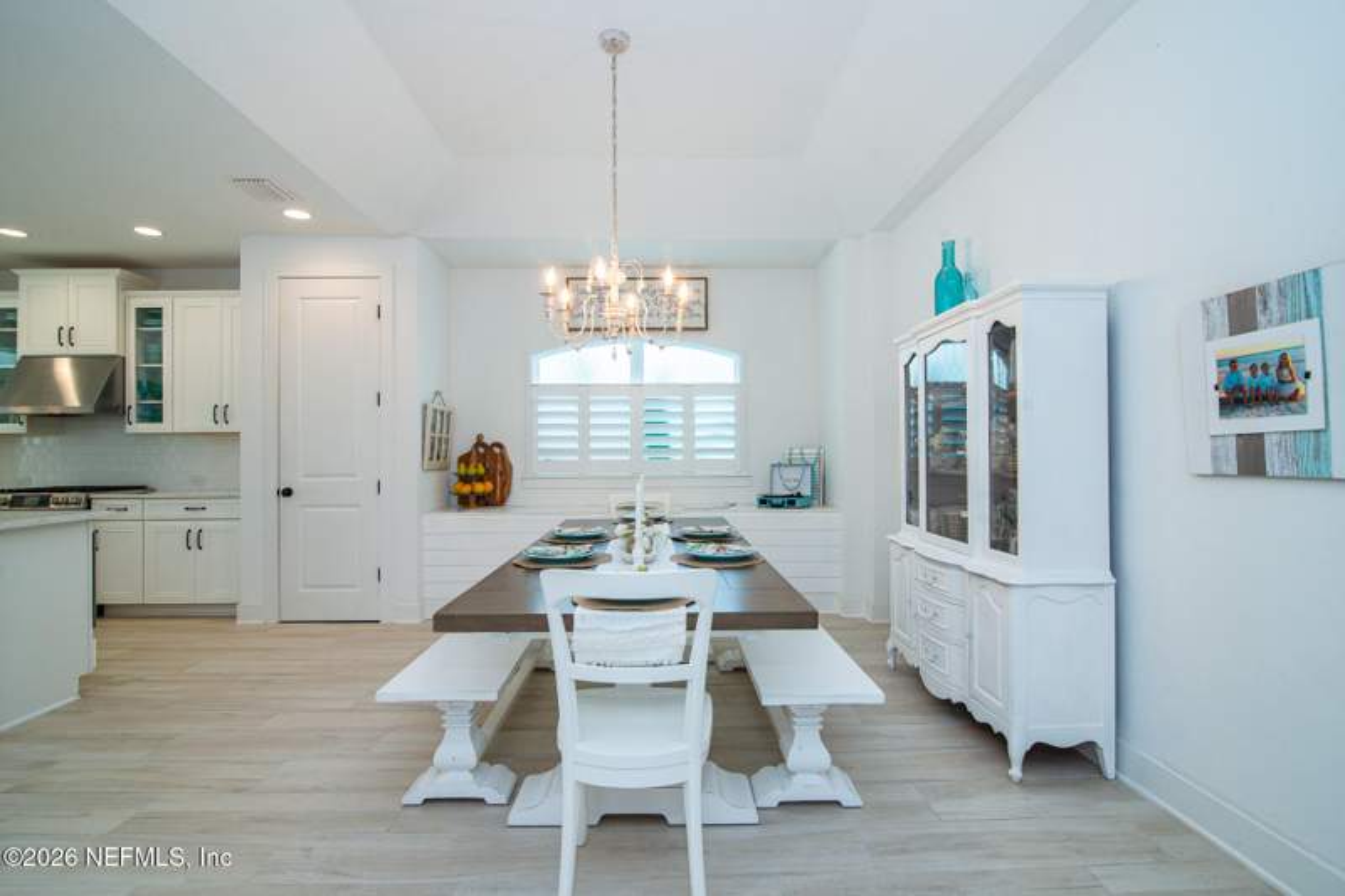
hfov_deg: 93.3
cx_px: 672
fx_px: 635
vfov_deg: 70.4
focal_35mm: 17
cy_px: 448
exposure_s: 1/30
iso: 250
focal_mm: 17
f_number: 8
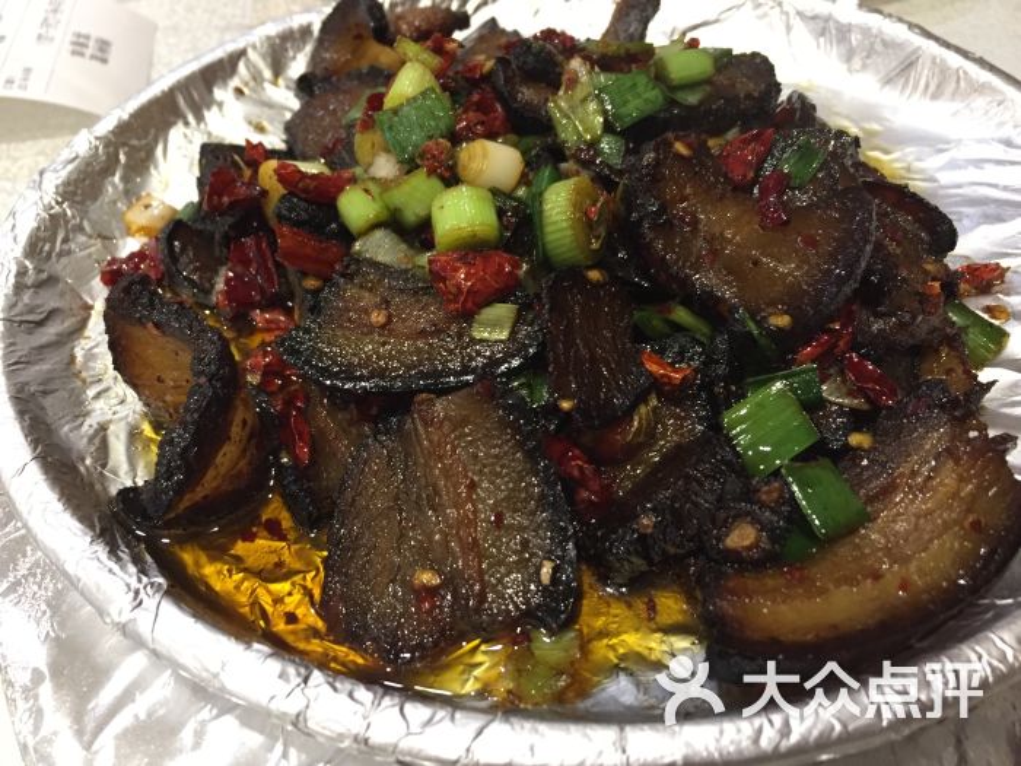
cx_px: 510
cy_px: 383
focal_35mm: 29
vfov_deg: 48.2
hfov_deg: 61.7
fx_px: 855
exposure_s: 1/20
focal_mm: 4.15
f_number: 2.2
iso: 250
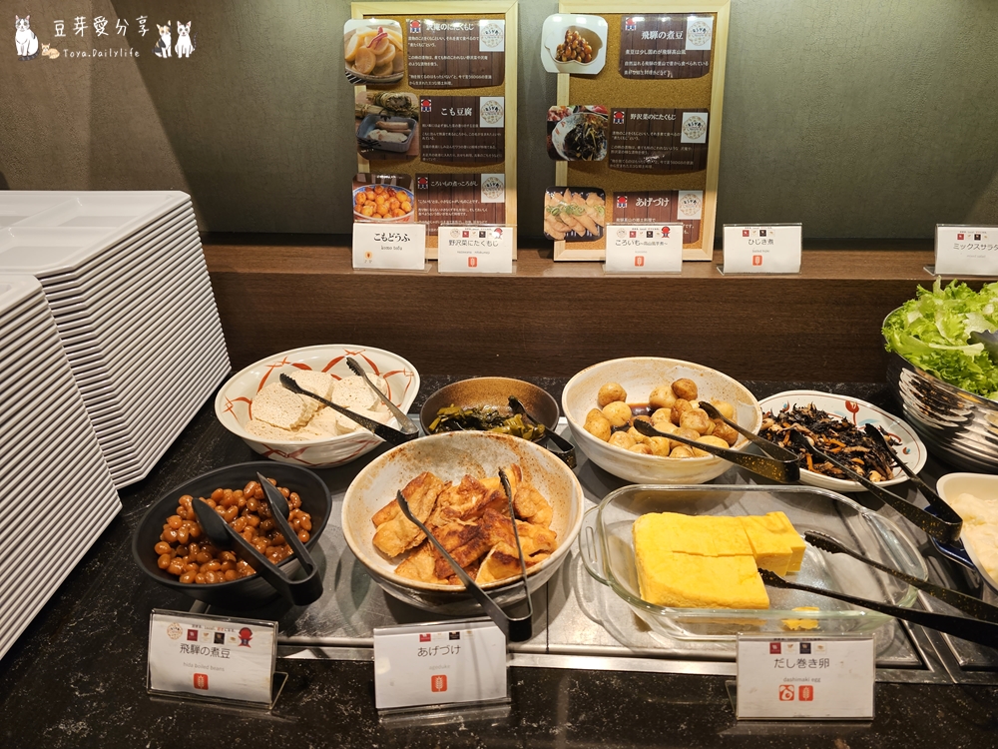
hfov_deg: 73.9
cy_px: 374
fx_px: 663
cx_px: 499
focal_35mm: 23
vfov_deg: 58.9
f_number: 1.7
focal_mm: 6.3
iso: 64
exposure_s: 1/59
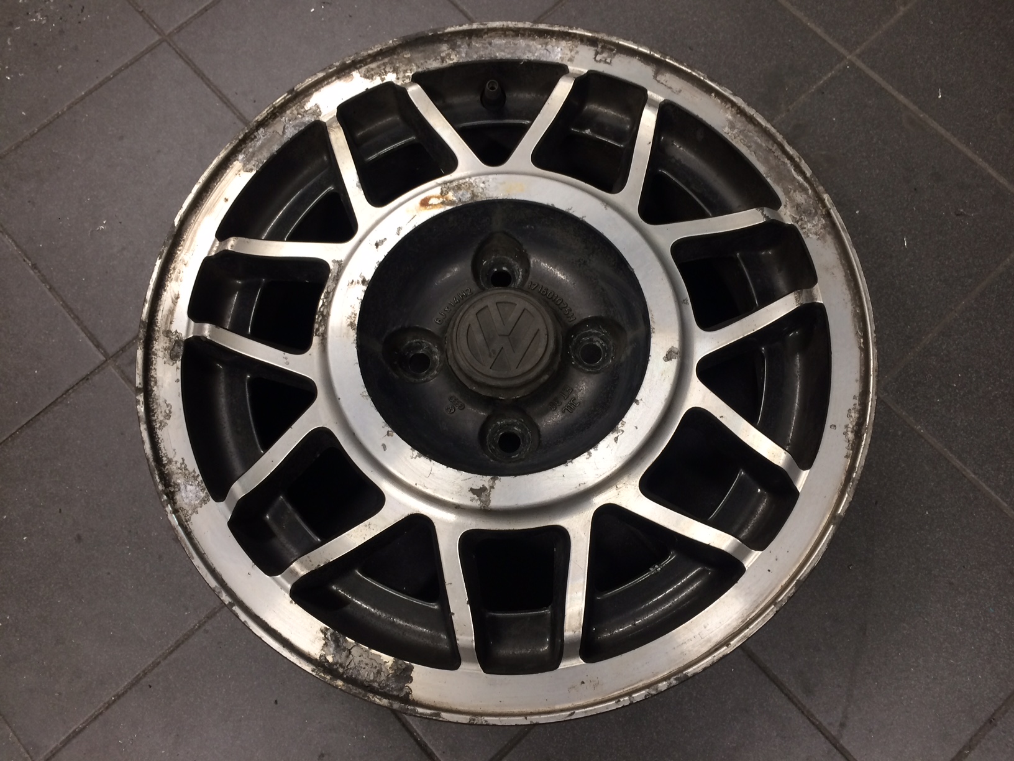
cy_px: 380
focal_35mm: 29
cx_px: 507
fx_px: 849
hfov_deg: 61.7
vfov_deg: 48.2
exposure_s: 1/33
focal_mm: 4.15
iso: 100
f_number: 2.2
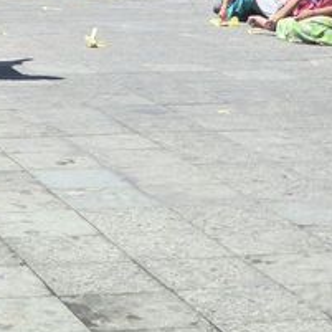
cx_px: -99
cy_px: 55
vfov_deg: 10.7
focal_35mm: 162
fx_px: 1758
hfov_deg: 10.6
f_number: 3.9
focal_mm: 7.8
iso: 160
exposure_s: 1/400
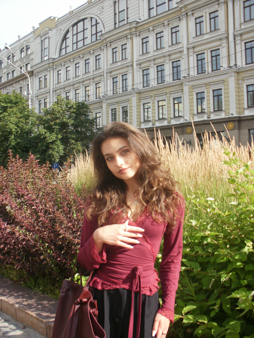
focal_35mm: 36
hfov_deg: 39.7
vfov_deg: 51.4
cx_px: 127
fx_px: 352
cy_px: 169
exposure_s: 1/500
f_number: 3.5
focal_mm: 6.3
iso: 100
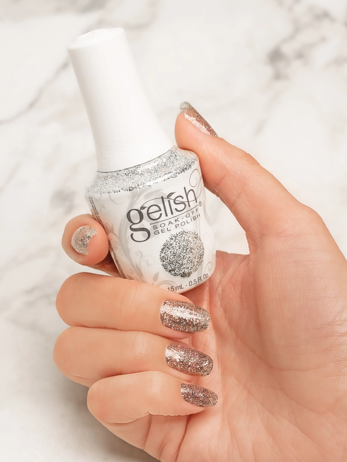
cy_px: 241
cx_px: 174
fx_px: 1310
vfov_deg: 20.0
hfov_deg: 15.1
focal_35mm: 98
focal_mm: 90
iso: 200
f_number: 13
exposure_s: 1/125
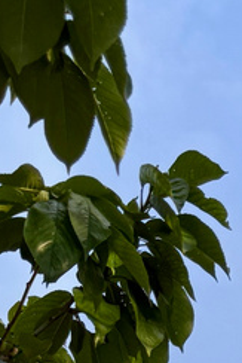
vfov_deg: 10.4
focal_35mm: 157
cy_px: 988
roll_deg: +0.4
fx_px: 1581
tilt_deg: +8.5
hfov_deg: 8.5
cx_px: 370
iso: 80
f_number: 1.78
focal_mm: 6.76
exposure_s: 1/909
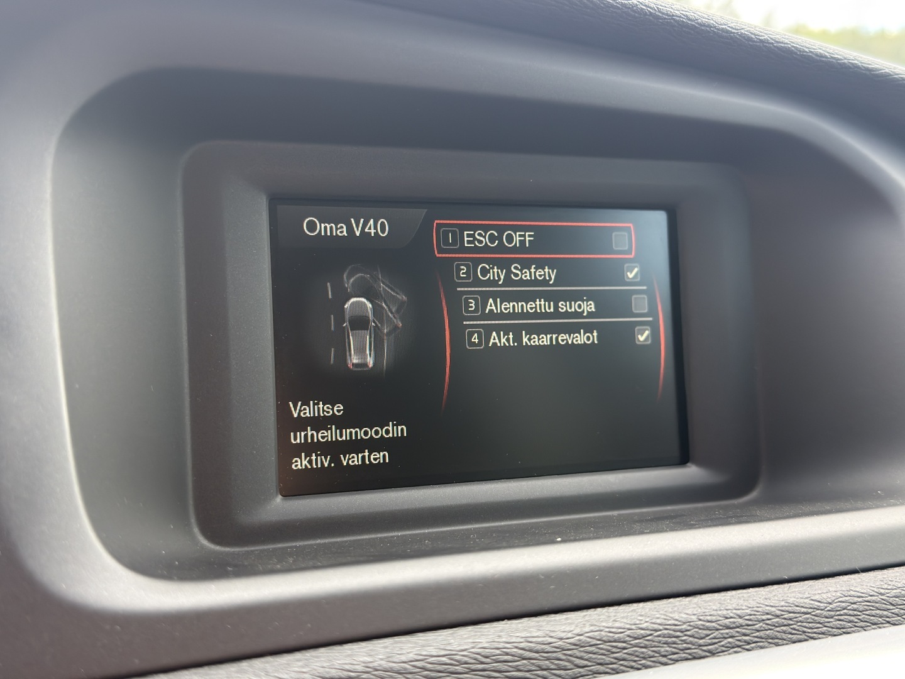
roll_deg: -1.5
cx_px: 452
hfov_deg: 44.8
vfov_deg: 34.3
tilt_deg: -9.6
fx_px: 1098
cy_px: 340
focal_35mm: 42
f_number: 1.78
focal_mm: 6.76
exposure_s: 1/199
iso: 100
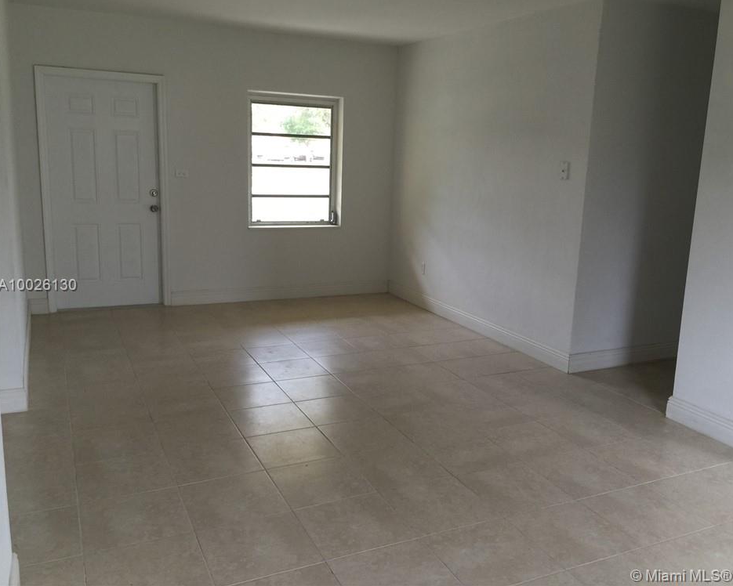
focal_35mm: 31
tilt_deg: -10.4
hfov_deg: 57.1
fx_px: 673
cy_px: 286
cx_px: 397
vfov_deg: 47.1
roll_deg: -3.0
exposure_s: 1/15
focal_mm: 4.15
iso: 40
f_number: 2.2
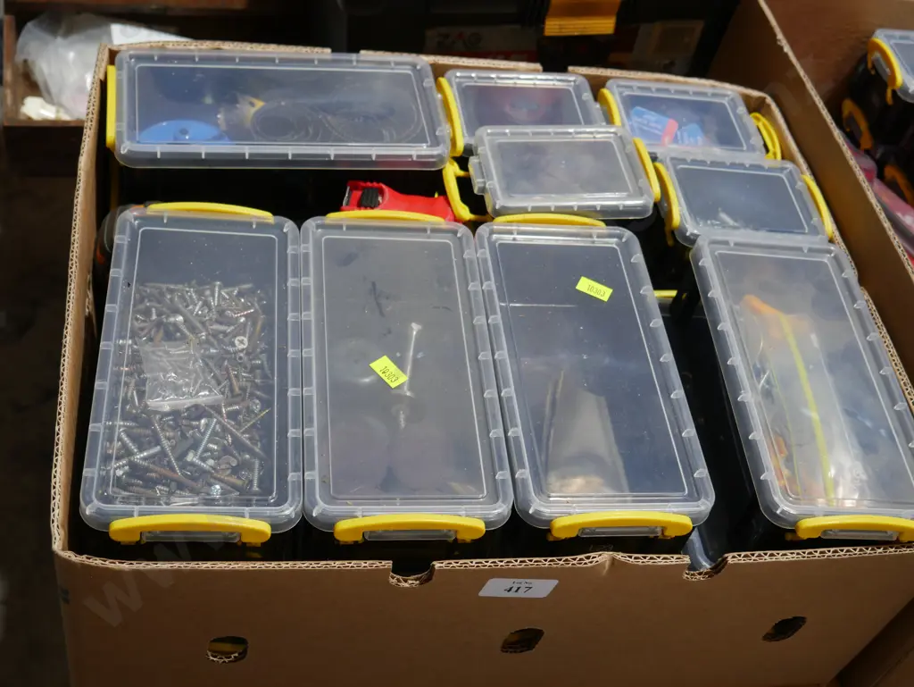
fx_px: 1162
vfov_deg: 32.9
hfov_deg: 42.9
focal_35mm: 44
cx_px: 457
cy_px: 344
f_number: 4.7
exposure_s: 1/60
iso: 320
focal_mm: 22
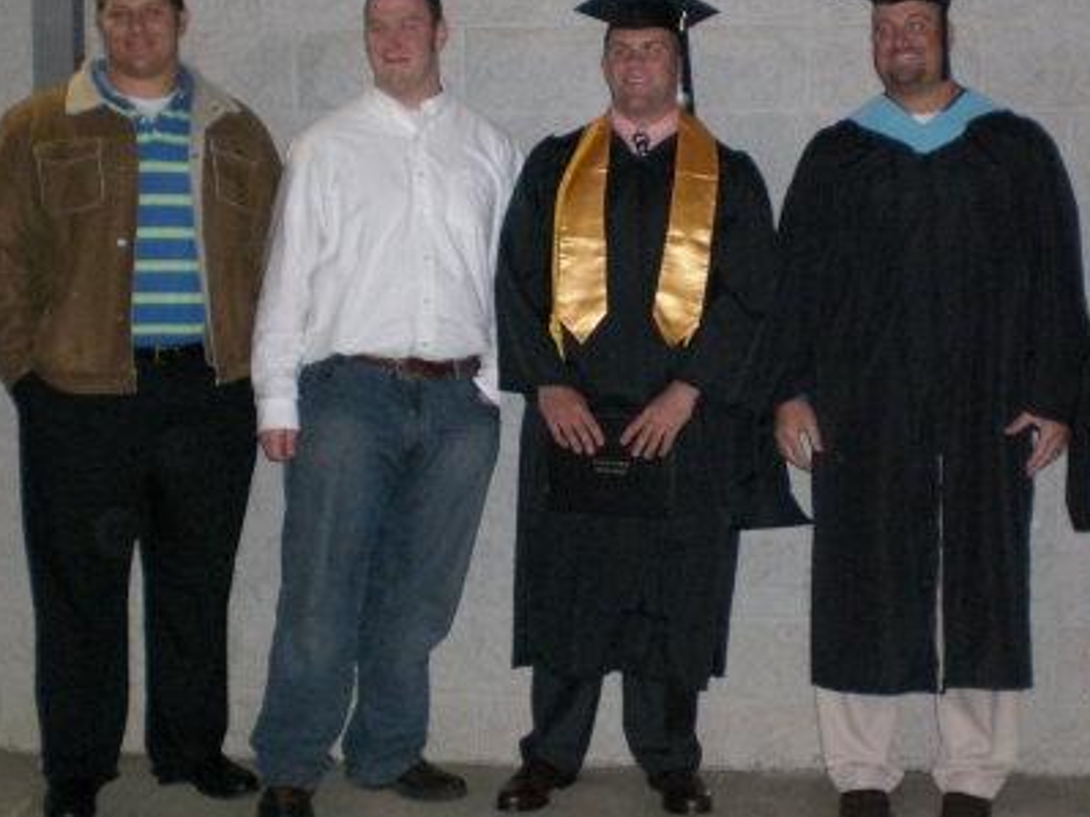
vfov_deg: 24.0
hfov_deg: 31.5
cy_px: 467
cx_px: 686
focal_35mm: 61
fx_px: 1920
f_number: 3.1
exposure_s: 1/60
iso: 200
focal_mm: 6.3
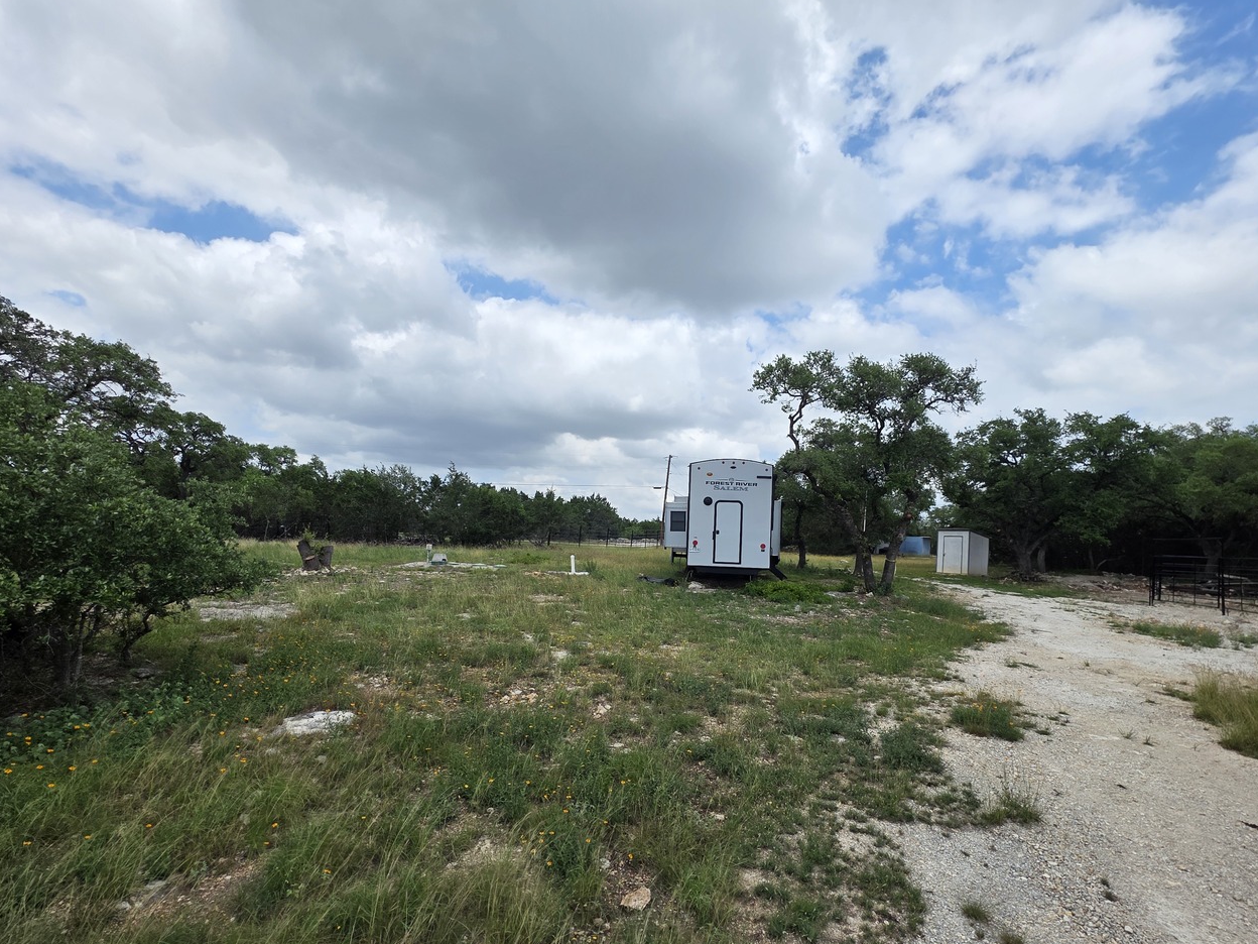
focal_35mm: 15
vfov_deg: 81.3
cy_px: 535
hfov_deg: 98.2
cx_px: 625
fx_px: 545
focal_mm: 2.2
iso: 40
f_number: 1.9
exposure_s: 1/1967
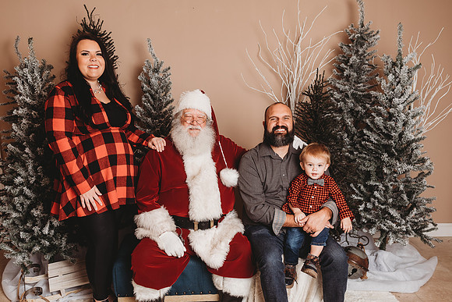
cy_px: 164
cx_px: 201
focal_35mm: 31
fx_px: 395
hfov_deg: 59.4
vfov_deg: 41.7
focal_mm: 24
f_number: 3.2
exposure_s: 1/160
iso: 100
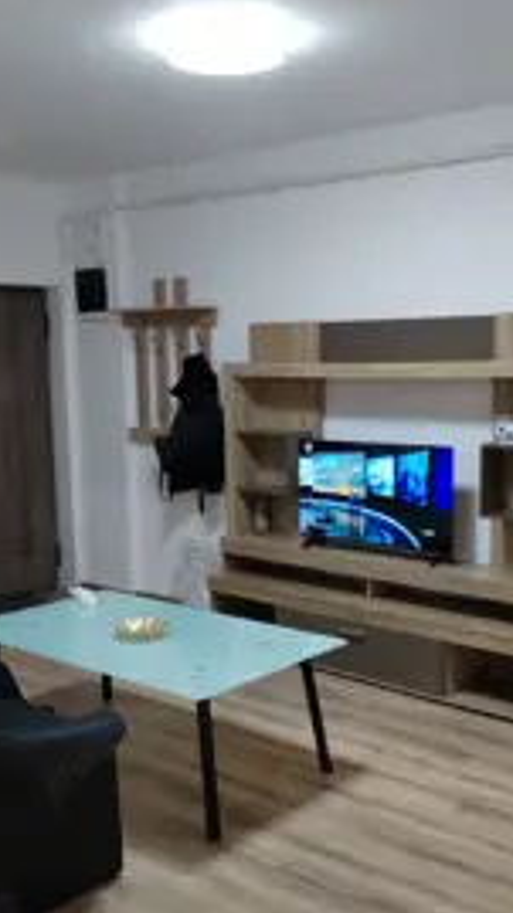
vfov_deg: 43.7
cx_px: 265
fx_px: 1138
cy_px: 509
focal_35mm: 47
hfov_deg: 25.4
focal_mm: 4.75
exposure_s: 1/30
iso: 451
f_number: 1.8
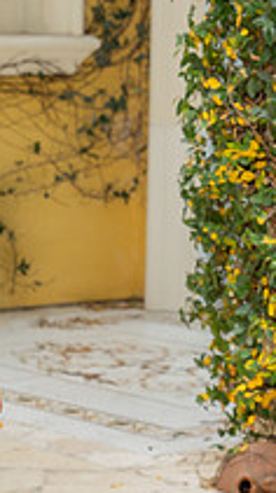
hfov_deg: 5.7
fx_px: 2640
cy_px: 43
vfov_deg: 10.6
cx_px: 676
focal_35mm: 202
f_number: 5
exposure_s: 1/200
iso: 200
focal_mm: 70
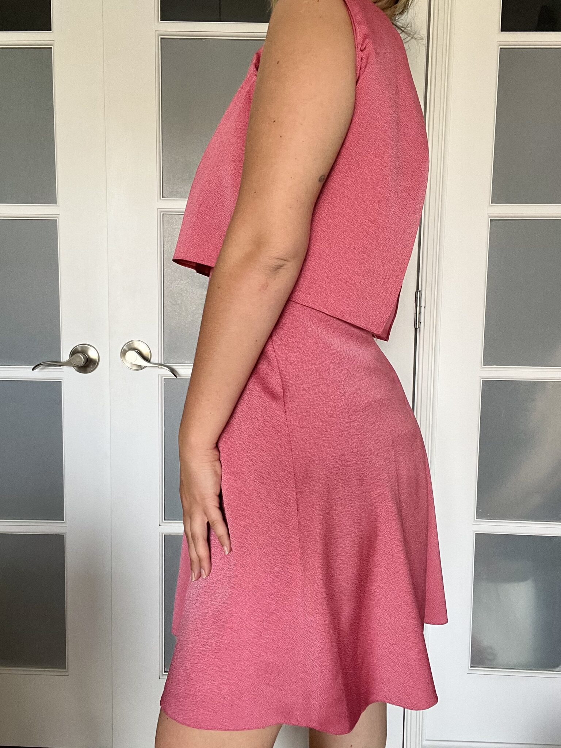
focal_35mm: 30
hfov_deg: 46.8
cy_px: 374
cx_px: 280
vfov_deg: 60.0
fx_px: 648
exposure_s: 1/60
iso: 100
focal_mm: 2.71
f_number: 2.2
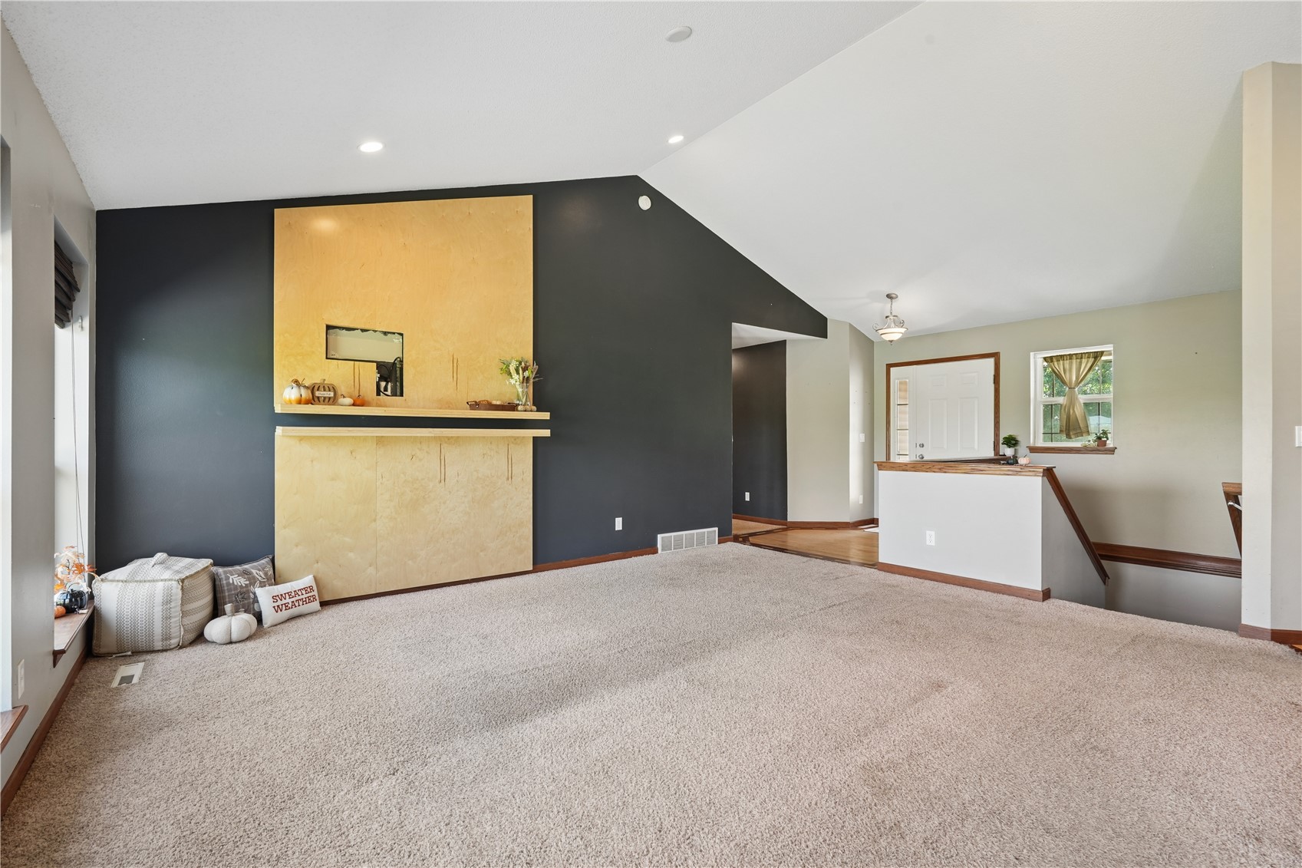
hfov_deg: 96.7
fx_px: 579
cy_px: 434
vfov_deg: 73.7
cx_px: 651
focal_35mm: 16
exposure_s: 1/10
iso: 400
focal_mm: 16
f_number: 10
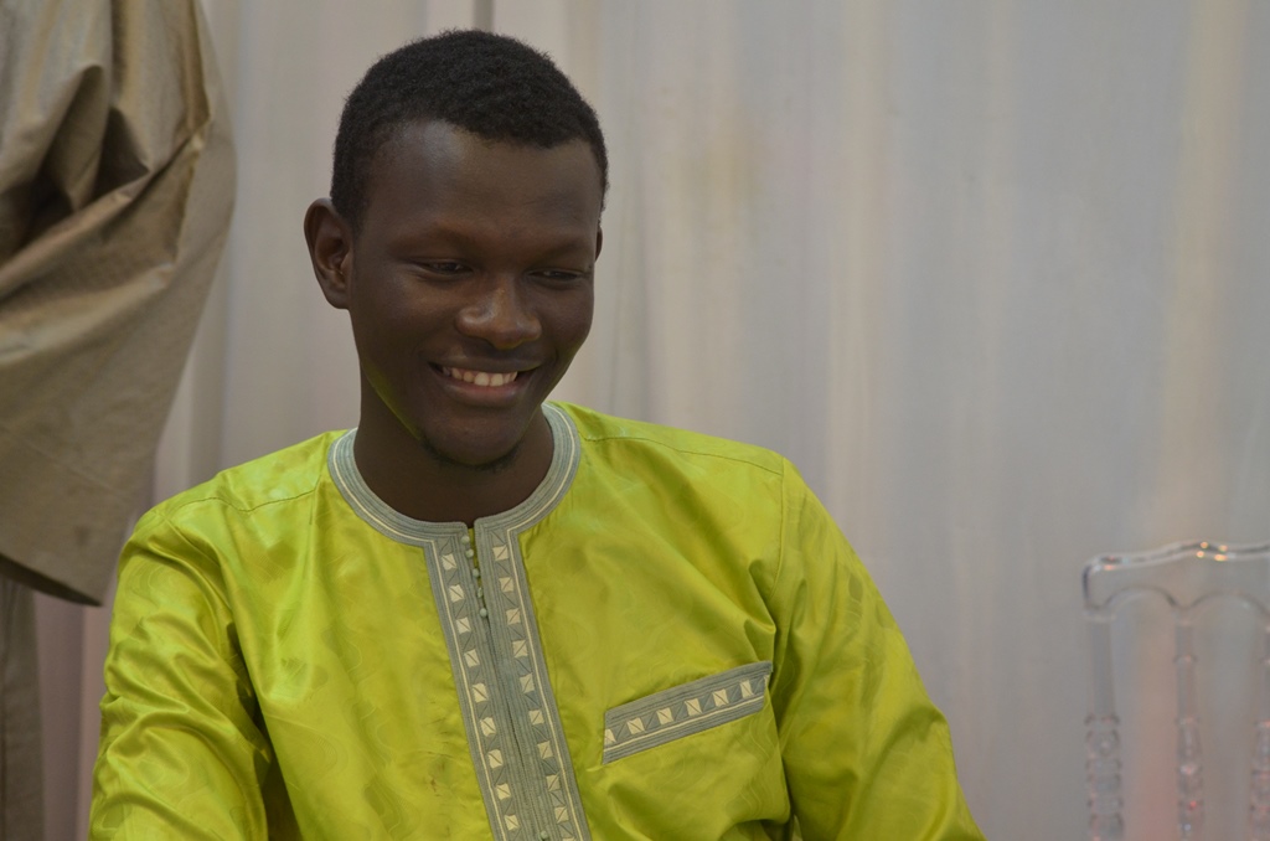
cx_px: 635
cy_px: 420
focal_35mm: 105
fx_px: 3696
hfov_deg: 19.5
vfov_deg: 13.0
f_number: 4
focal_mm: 70
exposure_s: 1/125
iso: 1100
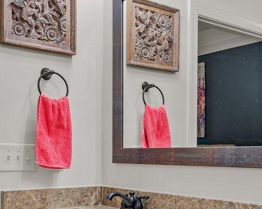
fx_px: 403
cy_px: 159
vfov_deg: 28.7
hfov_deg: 36.0
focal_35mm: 52
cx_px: 133
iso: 400
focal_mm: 15
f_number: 6.3
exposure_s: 1/6
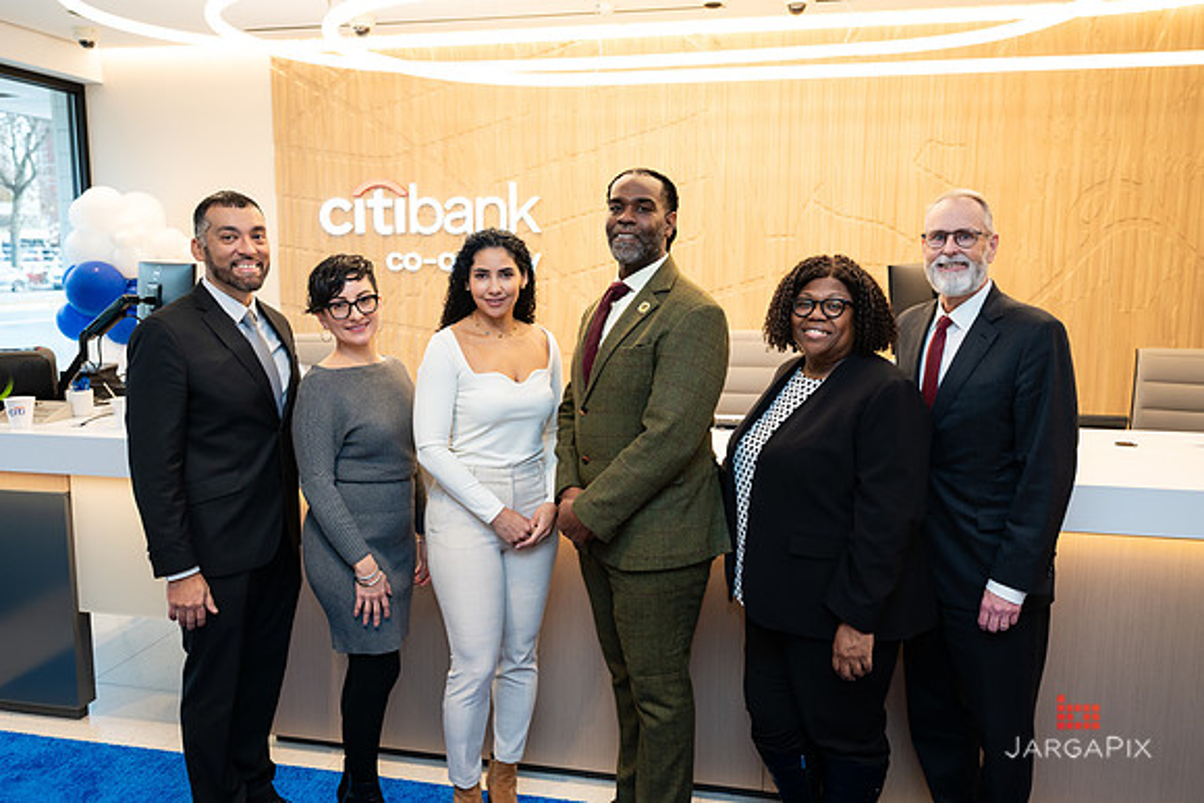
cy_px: 386
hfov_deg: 63.4
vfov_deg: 44.8
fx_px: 974
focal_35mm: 29
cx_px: 582
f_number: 3.2
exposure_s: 1/160
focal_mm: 27
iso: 400
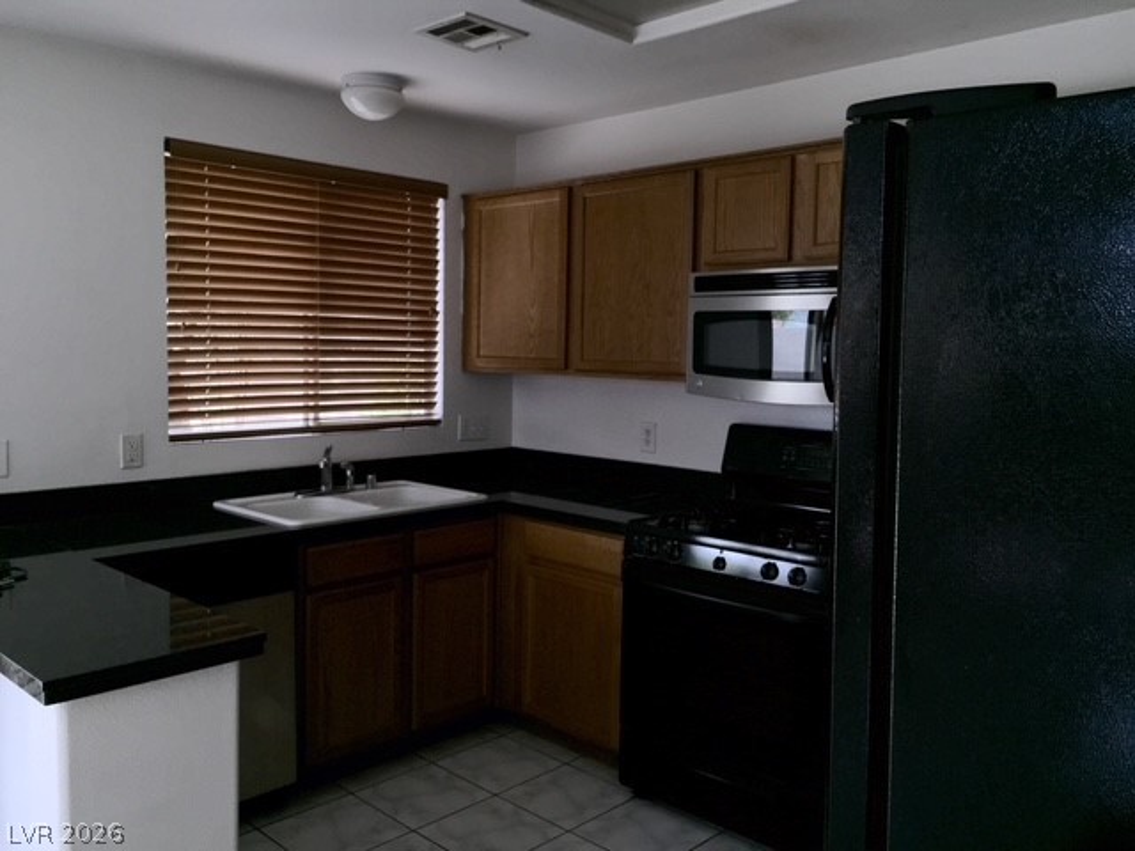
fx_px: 951
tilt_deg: -4.5
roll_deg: -0.9
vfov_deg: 48.2
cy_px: 426
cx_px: 568
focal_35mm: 29
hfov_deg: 61.7
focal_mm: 4.15
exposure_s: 1/124
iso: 32
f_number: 2.2
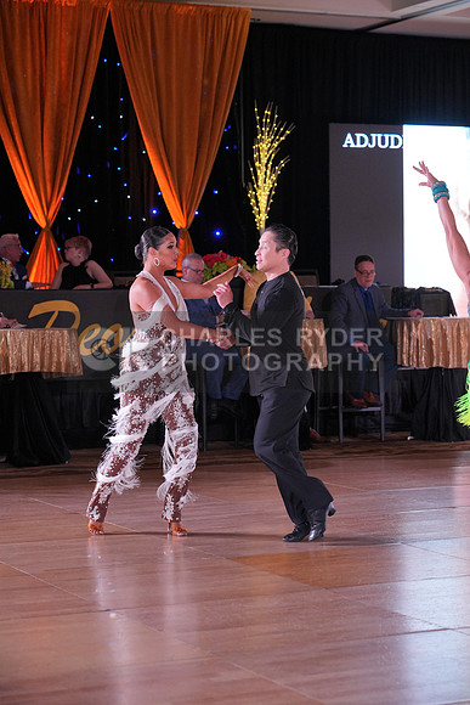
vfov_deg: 24.2
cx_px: 235
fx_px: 1644
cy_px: 352
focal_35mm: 84
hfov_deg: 16.3
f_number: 4
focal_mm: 84
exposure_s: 1/400
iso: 2000
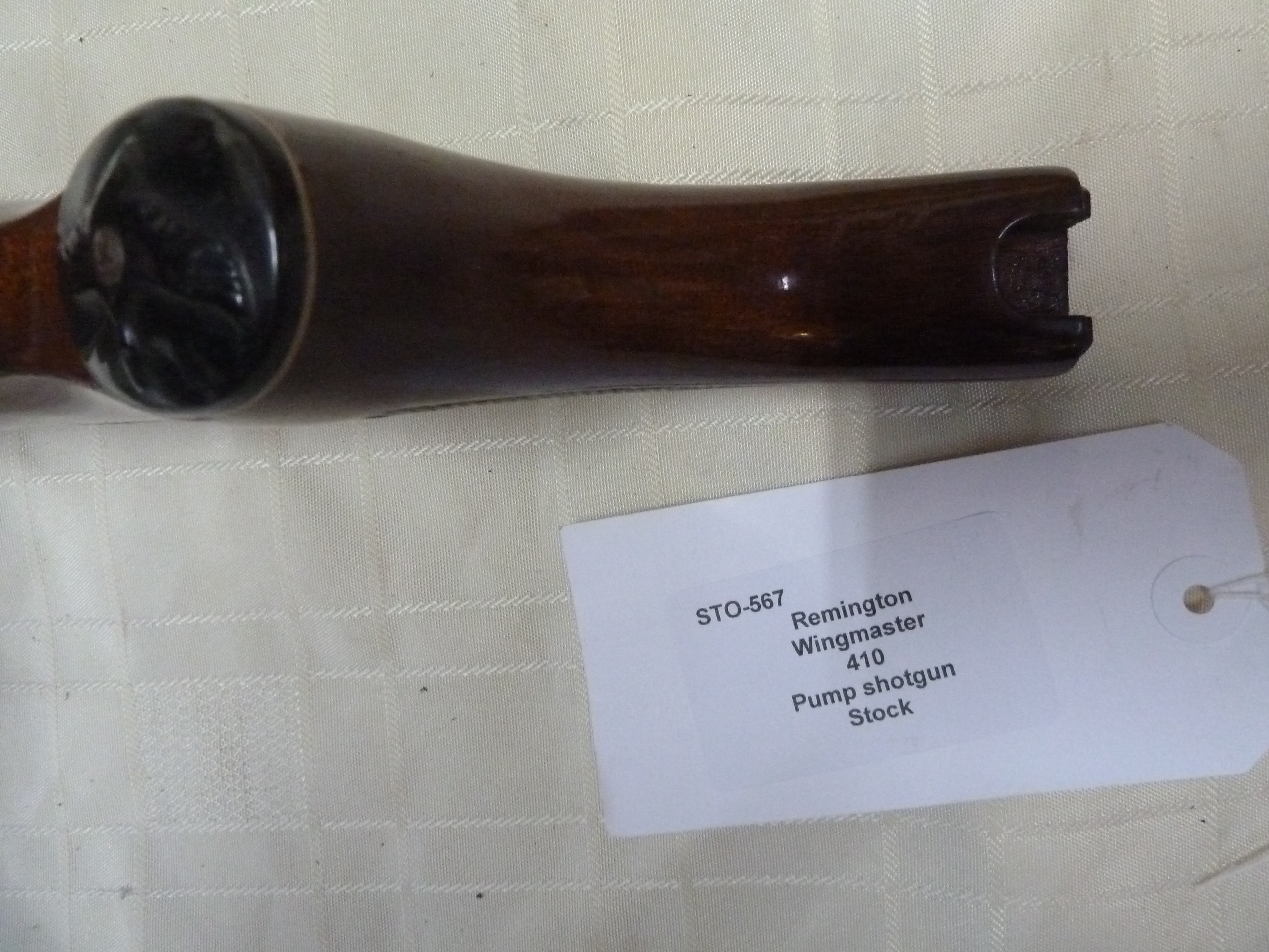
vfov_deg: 54.9
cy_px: 476
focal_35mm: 25
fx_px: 916
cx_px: 634
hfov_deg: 69.4
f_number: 3.3
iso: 800
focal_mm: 4.1
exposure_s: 1/60
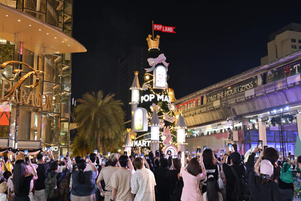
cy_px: 100
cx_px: 150
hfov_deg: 46.4
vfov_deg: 31.9
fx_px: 351
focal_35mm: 42
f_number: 4.5
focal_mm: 42
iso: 1600
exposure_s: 1/50
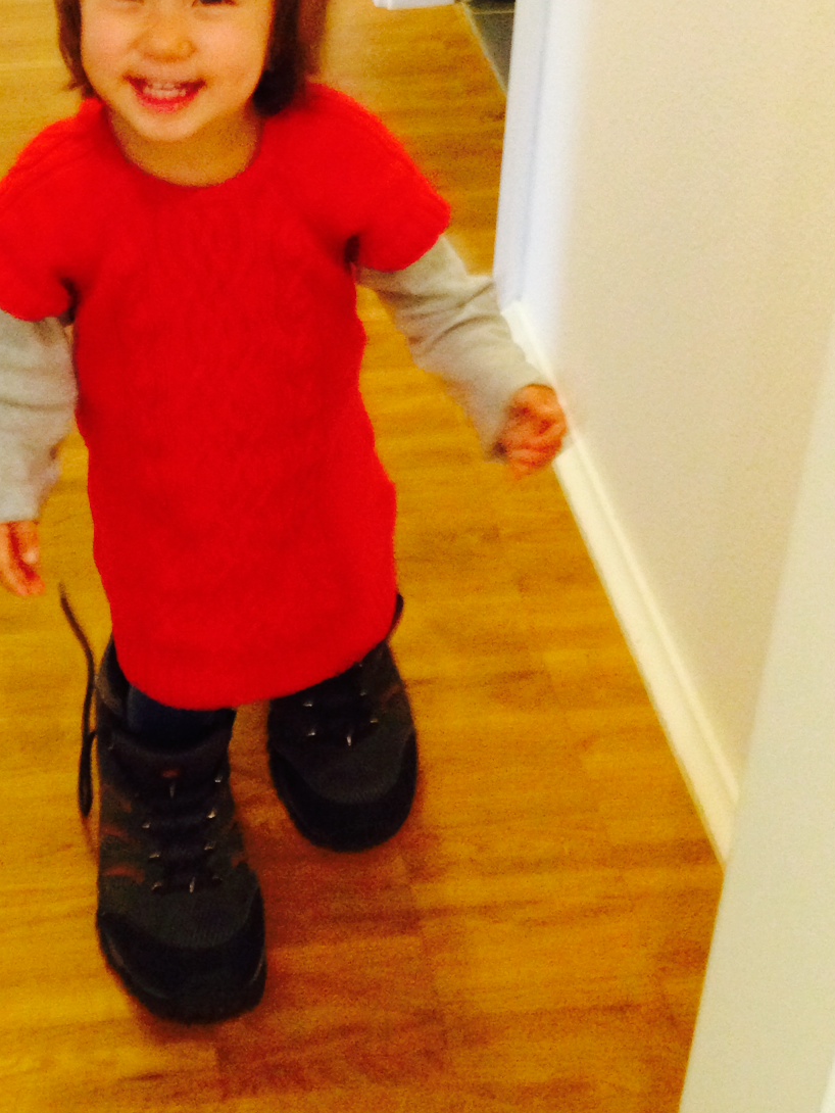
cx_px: 147
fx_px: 1993
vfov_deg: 30.5
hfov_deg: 23.3
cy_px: 229
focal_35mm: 62
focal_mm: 4.12
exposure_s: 1/17
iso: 400
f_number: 2.4
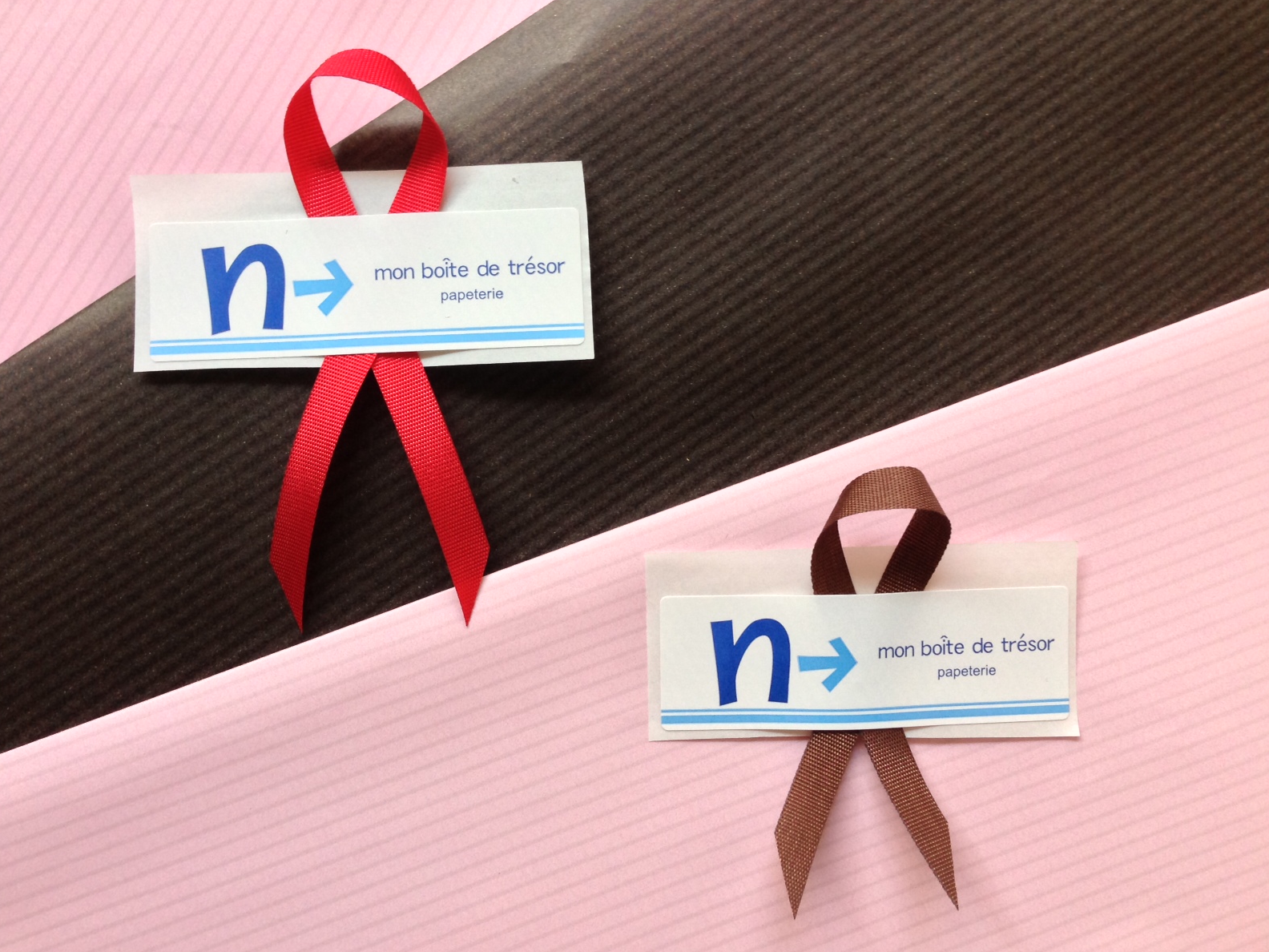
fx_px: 1246
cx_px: 617
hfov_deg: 54.0
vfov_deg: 41.8
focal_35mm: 34
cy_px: 474
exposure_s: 1/20
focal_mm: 4.13
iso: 100
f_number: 2.4
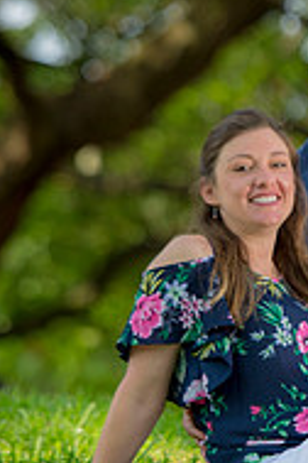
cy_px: 316
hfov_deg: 4.1
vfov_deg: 6.2
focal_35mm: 333
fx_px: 4273
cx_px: 358
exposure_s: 1/400
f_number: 3.5
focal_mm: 140
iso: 200
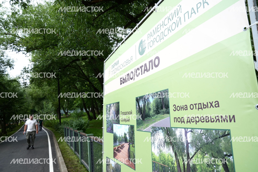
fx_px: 172
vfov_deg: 53.1
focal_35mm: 24
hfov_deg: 73.7
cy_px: 86
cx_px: 129
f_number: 9
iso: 400
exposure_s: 1/250
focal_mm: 24
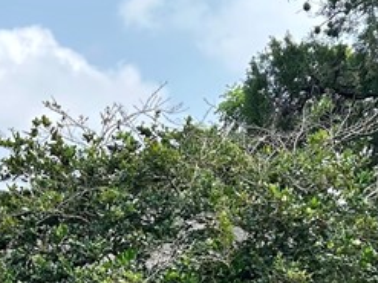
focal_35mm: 108
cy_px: 382
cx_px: 43
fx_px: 1179
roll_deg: +0.7
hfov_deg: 18.0
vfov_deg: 13.2
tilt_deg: +3.7
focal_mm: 5.7
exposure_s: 1/1901
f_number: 1.5
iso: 50
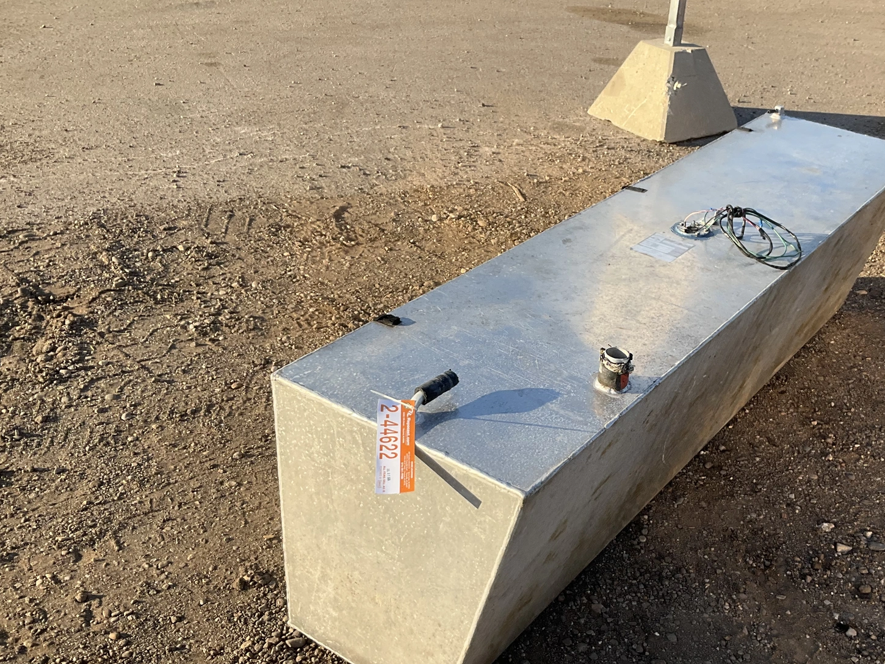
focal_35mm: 40
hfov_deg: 46.2
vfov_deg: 35.8
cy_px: 401
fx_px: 1023
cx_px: 572
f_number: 1.8
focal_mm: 3
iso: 25
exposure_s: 1/650
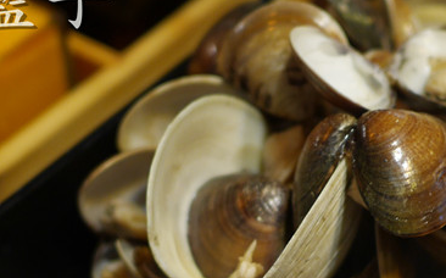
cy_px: 385
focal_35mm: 87
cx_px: 335
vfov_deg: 14.2
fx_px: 1057
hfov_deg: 23.6
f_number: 1.7
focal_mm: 15
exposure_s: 1/60
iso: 320
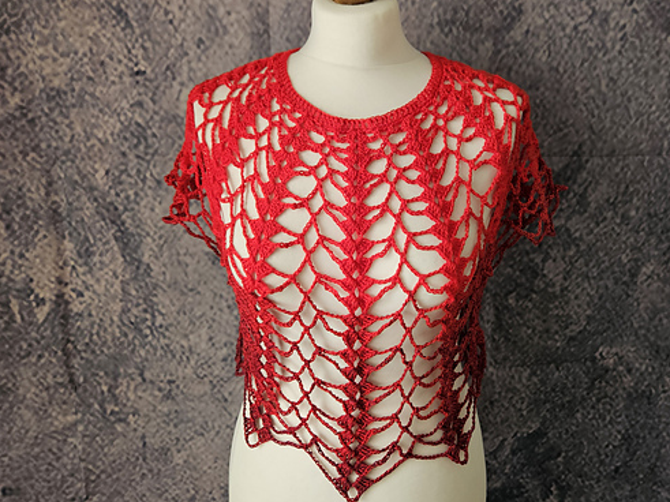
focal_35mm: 30
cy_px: 201
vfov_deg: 46.5
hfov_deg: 59.8
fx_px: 581
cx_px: 375
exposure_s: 1/100
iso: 160
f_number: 1.8
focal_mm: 5.4
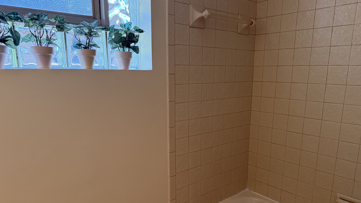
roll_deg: +0.6
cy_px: 128
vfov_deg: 42.5
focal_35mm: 27
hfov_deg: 69.9
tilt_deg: -12.2
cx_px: 178
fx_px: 258
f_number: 1.78
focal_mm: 6.76
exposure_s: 1/141
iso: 200
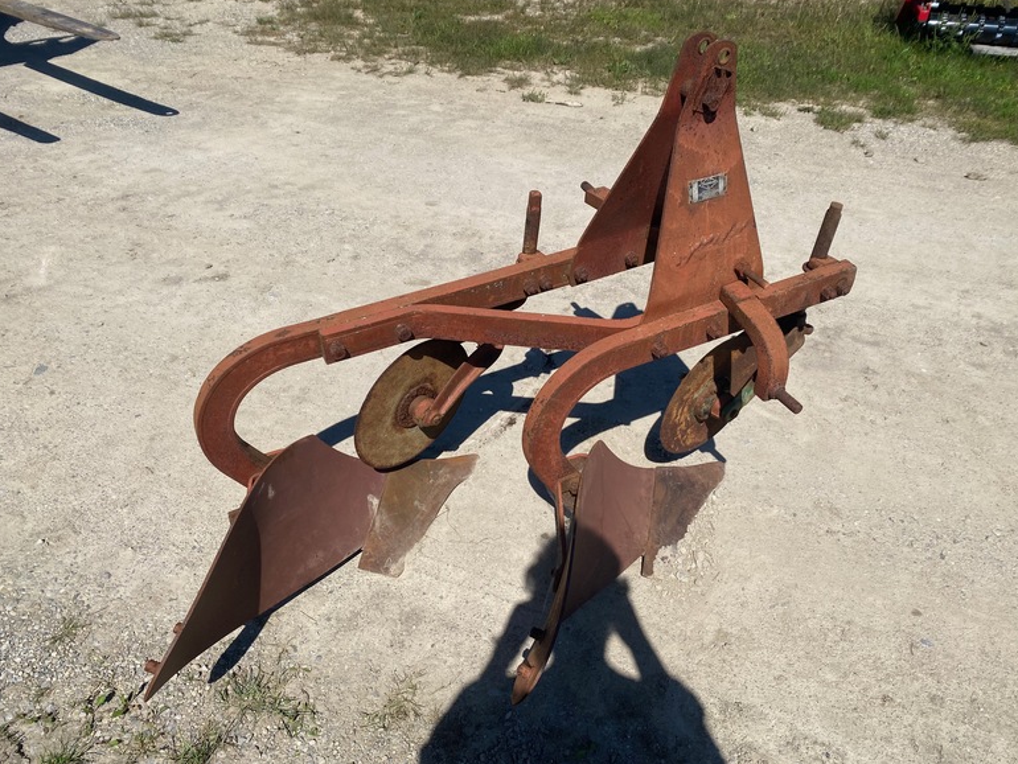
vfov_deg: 51.4
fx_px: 794
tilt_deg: -34.7
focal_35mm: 27
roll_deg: -2.1
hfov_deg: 65.3
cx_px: 520
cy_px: 371
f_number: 1.8
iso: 32
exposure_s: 1/5025
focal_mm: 4.25
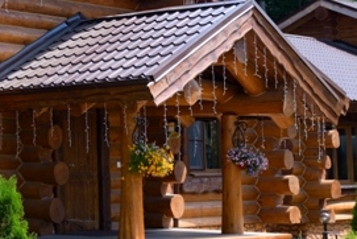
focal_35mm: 121
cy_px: 23
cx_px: -107
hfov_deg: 16.0
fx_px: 1201
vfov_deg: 11.3
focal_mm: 32
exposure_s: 1/320
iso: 200
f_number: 5.6
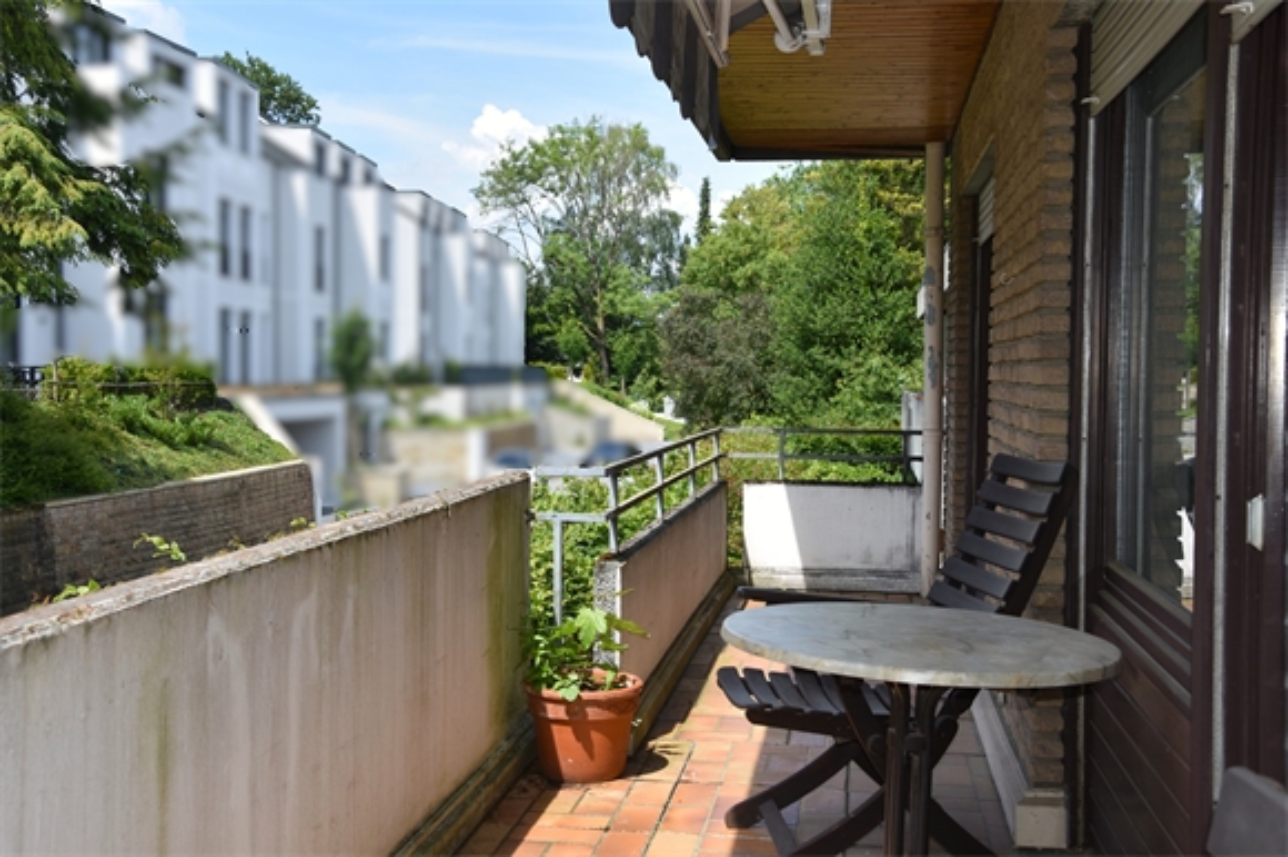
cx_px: 644
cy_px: 428
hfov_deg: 46.4
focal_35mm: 42
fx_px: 1502
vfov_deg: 31.9
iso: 100
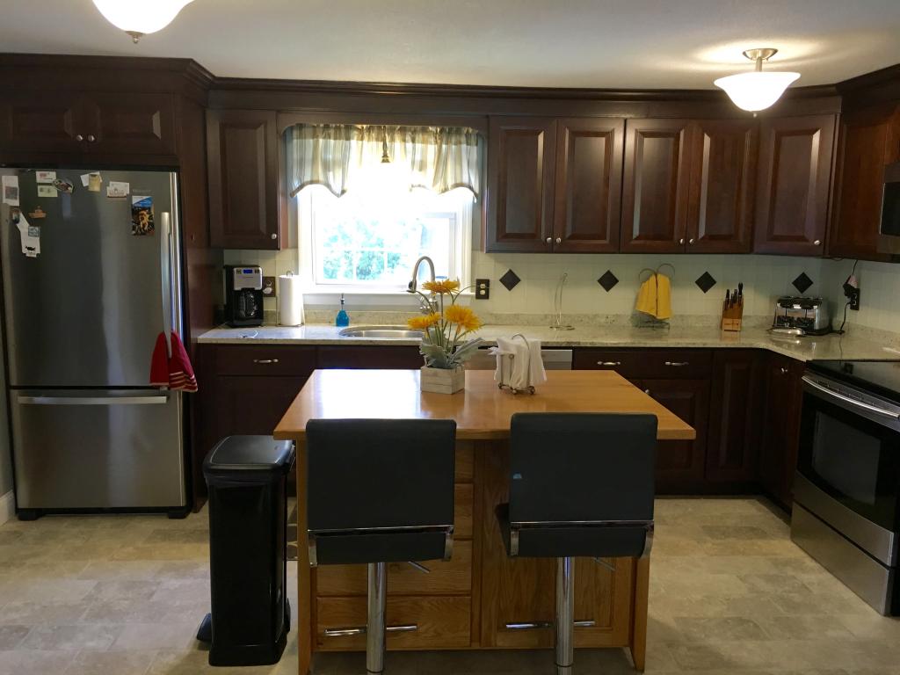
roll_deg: -0.3
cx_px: 450
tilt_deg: -6.8
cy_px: 338
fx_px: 754
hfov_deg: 61.7
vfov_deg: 48.2
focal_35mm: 29
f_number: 2.2
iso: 100
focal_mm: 4.15
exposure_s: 1/30
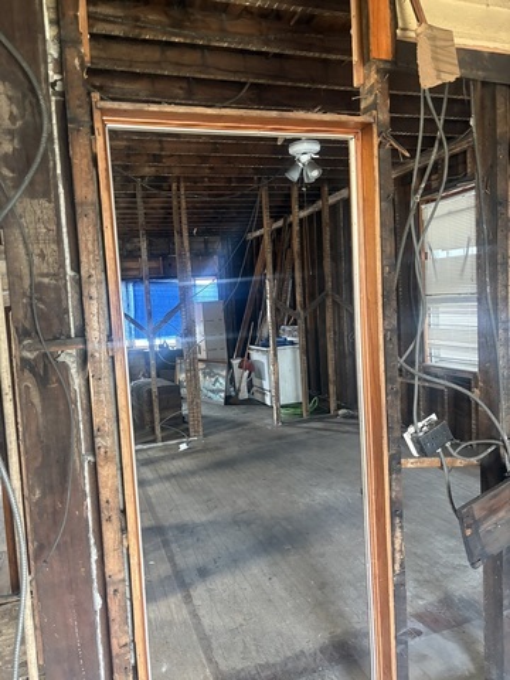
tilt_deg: -3.2
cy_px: 340
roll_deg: +4.6
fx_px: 511
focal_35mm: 26
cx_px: 255
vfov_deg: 67.3
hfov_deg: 53.1
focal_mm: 5.96
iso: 500
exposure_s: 1/51
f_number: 1.6
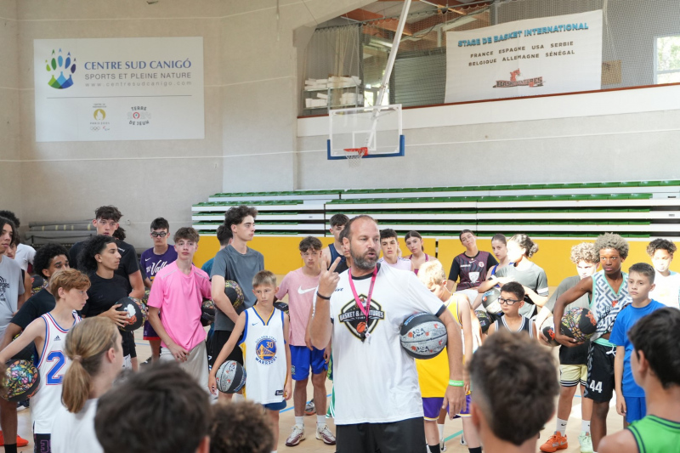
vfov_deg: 29.9
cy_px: 226
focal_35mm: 45
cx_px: 340
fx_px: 850
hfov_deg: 43.6
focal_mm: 30
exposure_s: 1/320
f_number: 2.8
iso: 1250
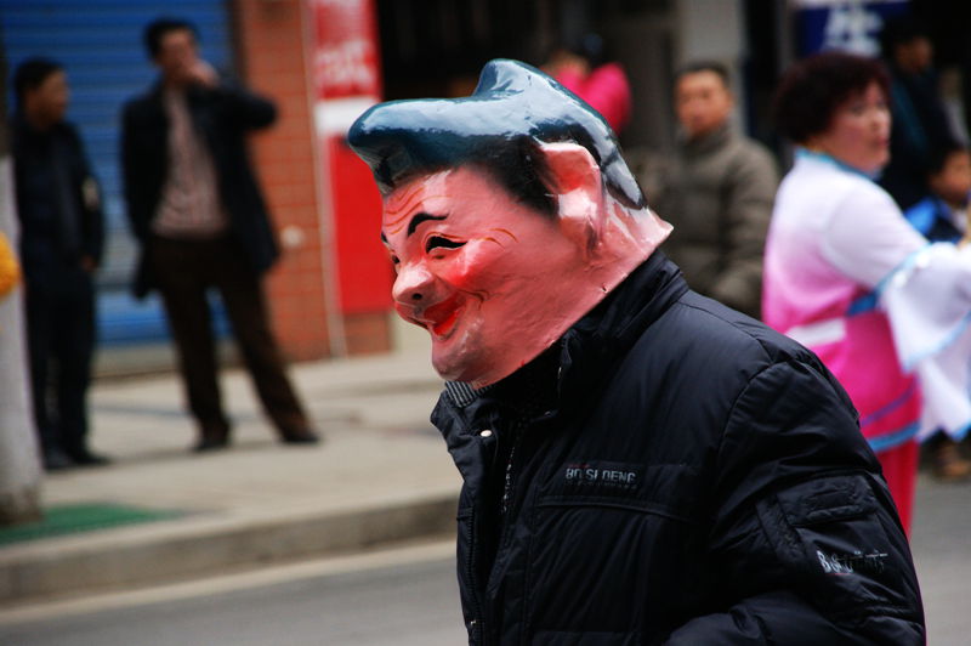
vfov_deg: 6.1
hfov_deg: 9.2
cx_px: 486
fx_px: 6064
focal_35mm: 225
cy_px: 323
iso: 200
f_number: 5.6
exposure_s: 1/320
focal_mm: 150
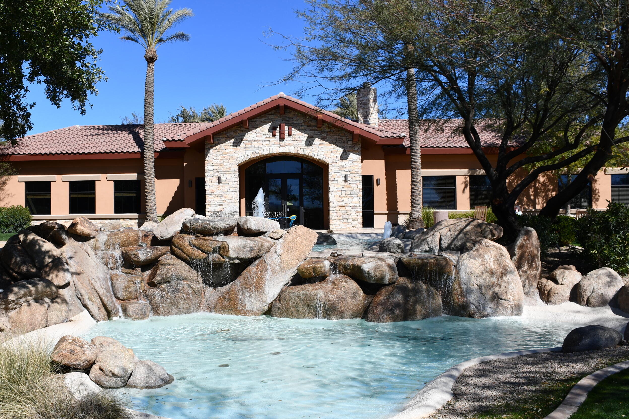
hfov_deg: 52.9
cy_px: 205
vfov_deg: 36.9
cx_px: 269
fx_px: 629
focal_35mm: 36
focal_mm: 20
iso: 100
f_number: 9
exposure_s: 1/320
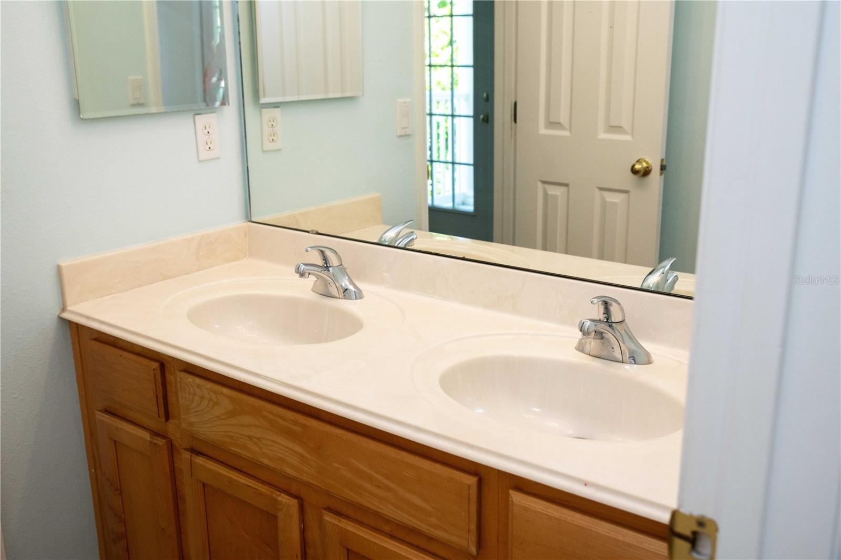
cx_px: 420
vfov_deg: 37.8
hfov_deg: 54.4
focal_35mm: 35
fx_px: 817
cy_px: 280
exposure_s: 1/250
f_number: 6.3
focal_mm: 35
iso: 1000
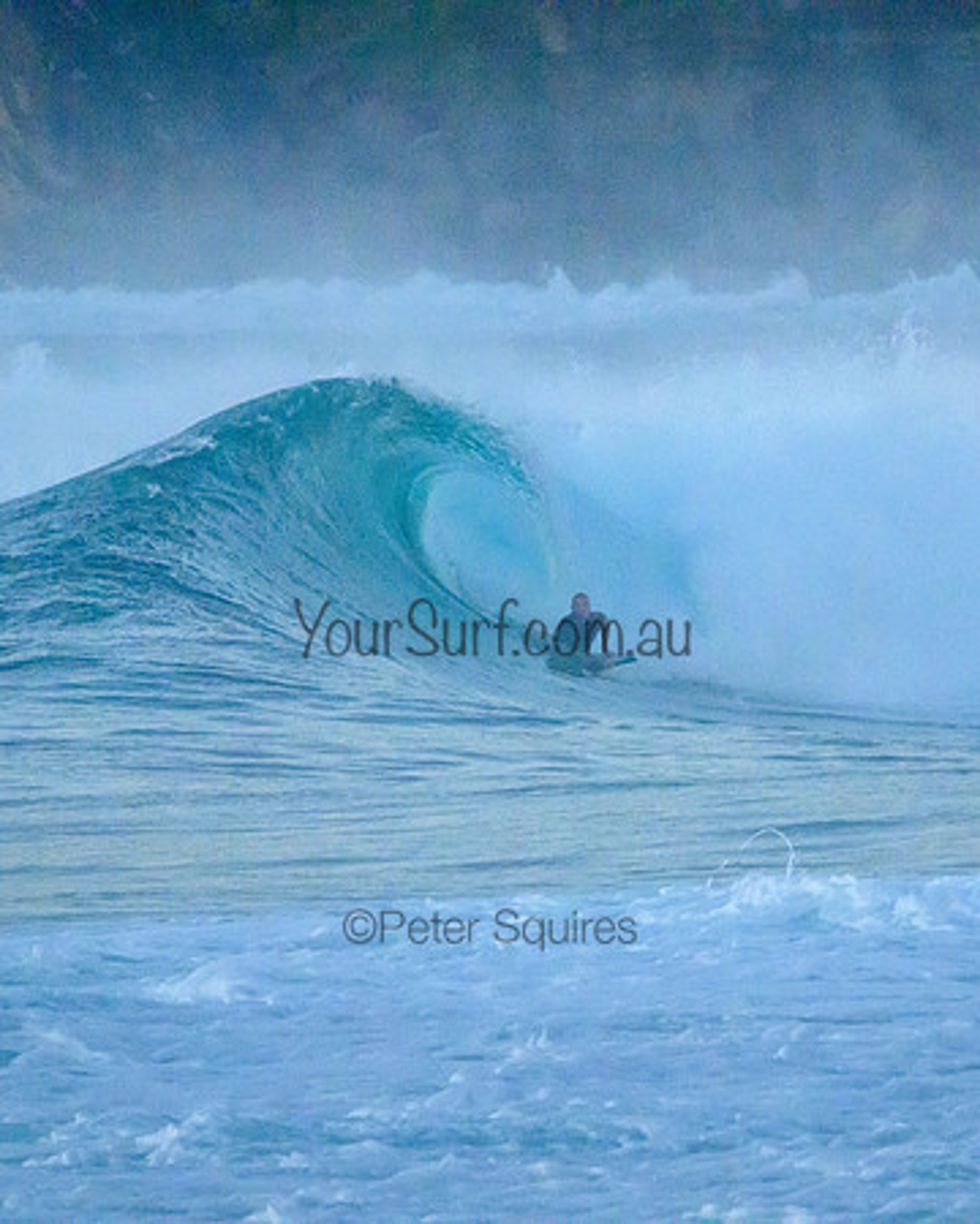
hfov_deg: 1.4
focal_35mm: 1126
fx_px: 40830
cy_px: 612
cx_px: 618
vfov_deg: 1.7
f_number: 11
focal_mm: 800
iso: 20000
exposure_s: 1/2000
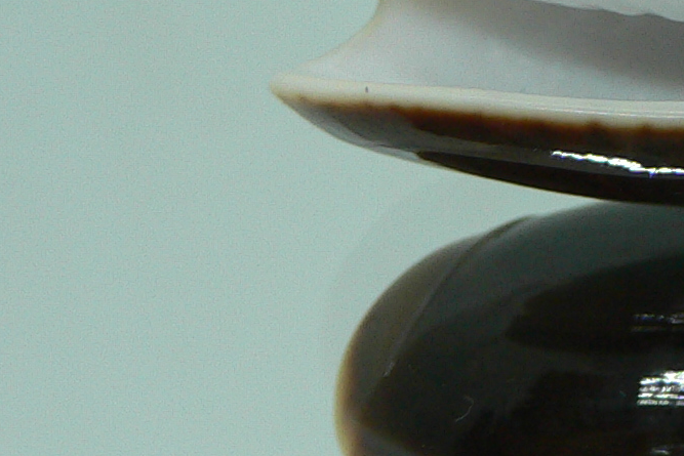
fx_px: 2090
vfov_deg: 12.4
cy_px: 63
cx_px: 949
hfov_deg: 17.2
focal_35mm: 110
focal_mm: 4.6
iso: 100
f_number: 2.8
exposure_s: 1/60
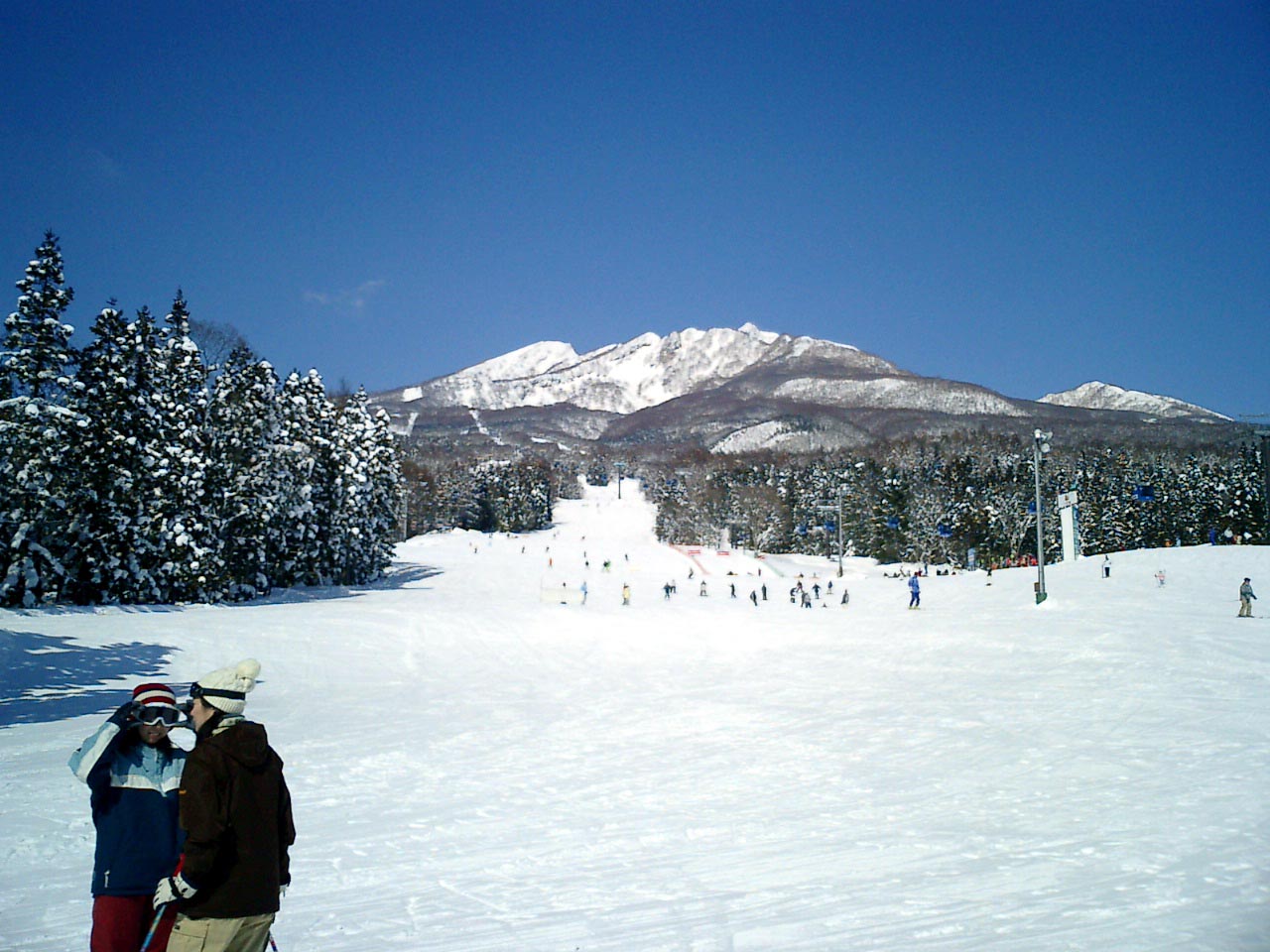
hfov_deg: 51.4
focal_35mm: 36
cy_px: 476
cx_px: 635
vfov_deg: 39.7
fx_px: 1321
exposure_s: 1/6400
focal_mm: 7.5
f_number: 3.2
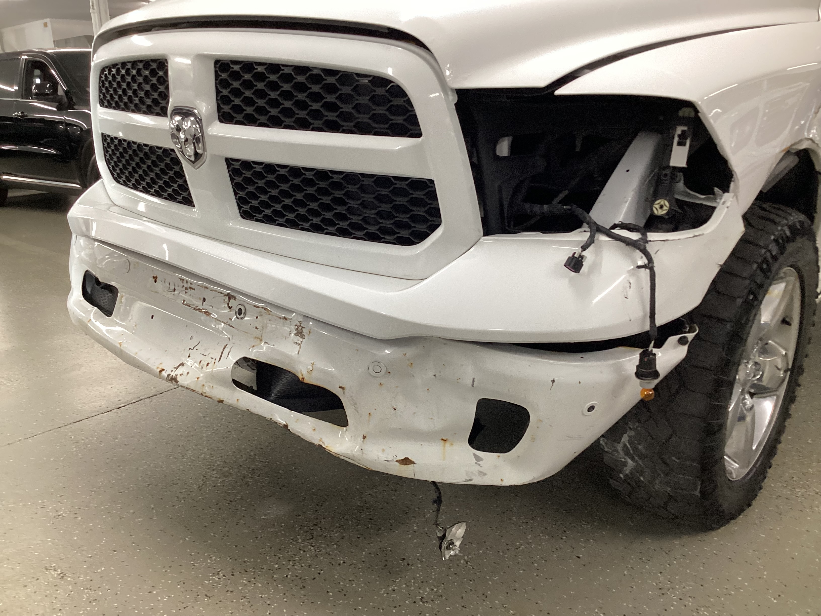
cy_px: 308
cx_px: 410
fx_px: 735
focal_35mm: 31
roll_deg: +0.5
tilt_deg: -16.2
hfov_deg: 58.4
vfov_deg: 45.4
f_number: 2.4
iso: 200
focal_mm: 3.3
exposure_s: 1/60
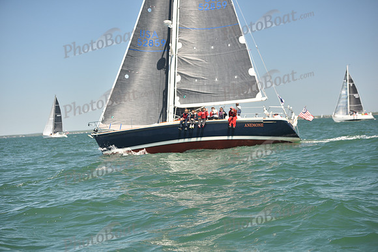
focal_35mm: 70
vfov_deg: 19.5
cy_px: 126
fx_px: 735
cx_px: 189
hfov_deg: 28.8
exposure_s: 1/800
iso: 250
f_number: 4
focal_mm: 70
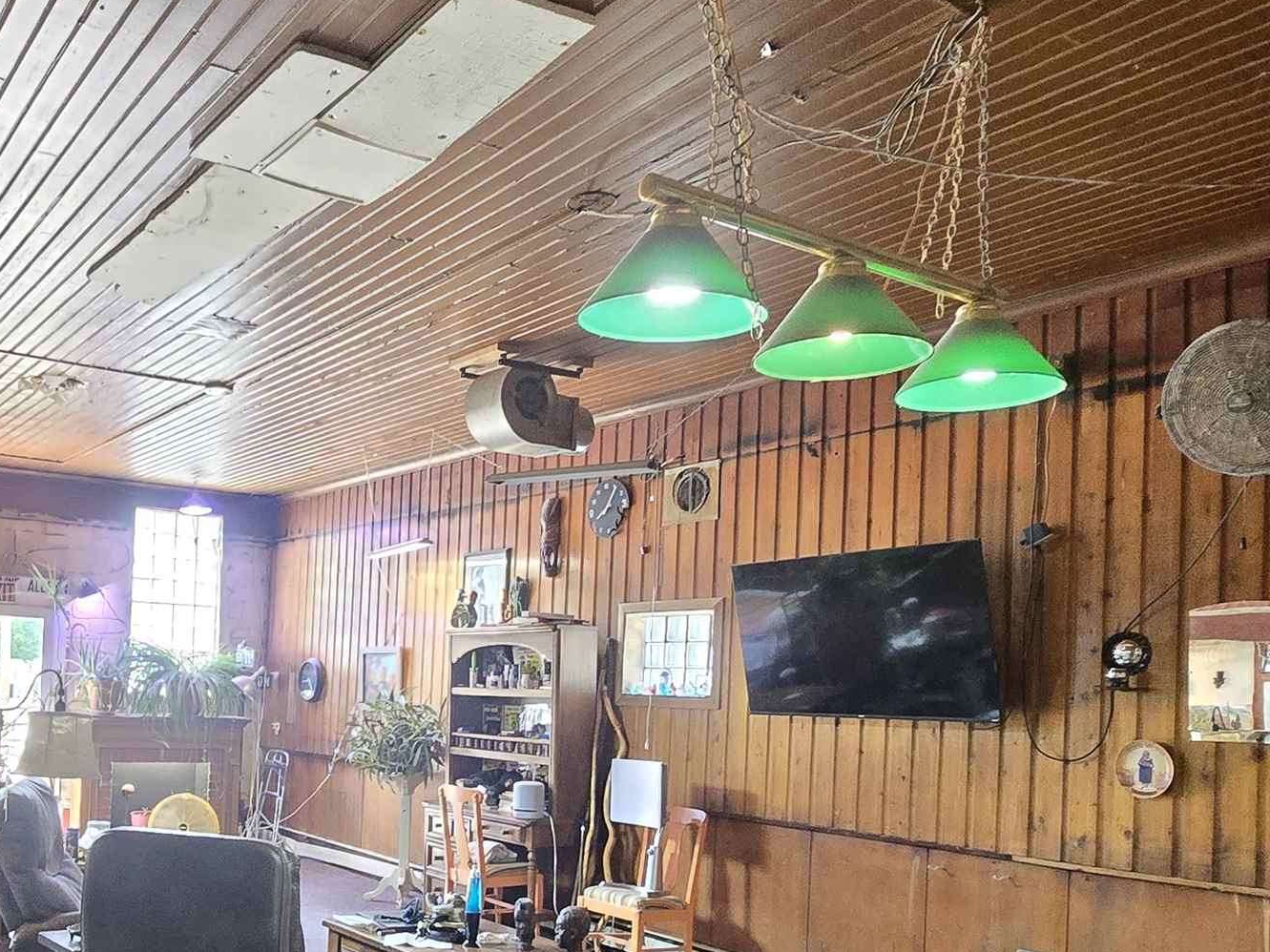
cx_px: 293
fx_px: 1101
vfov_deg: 45.9
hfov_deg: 56.5
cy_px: 650
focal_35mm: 30
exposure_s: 1/60
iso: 1000
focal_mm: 2.2
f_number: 2.2
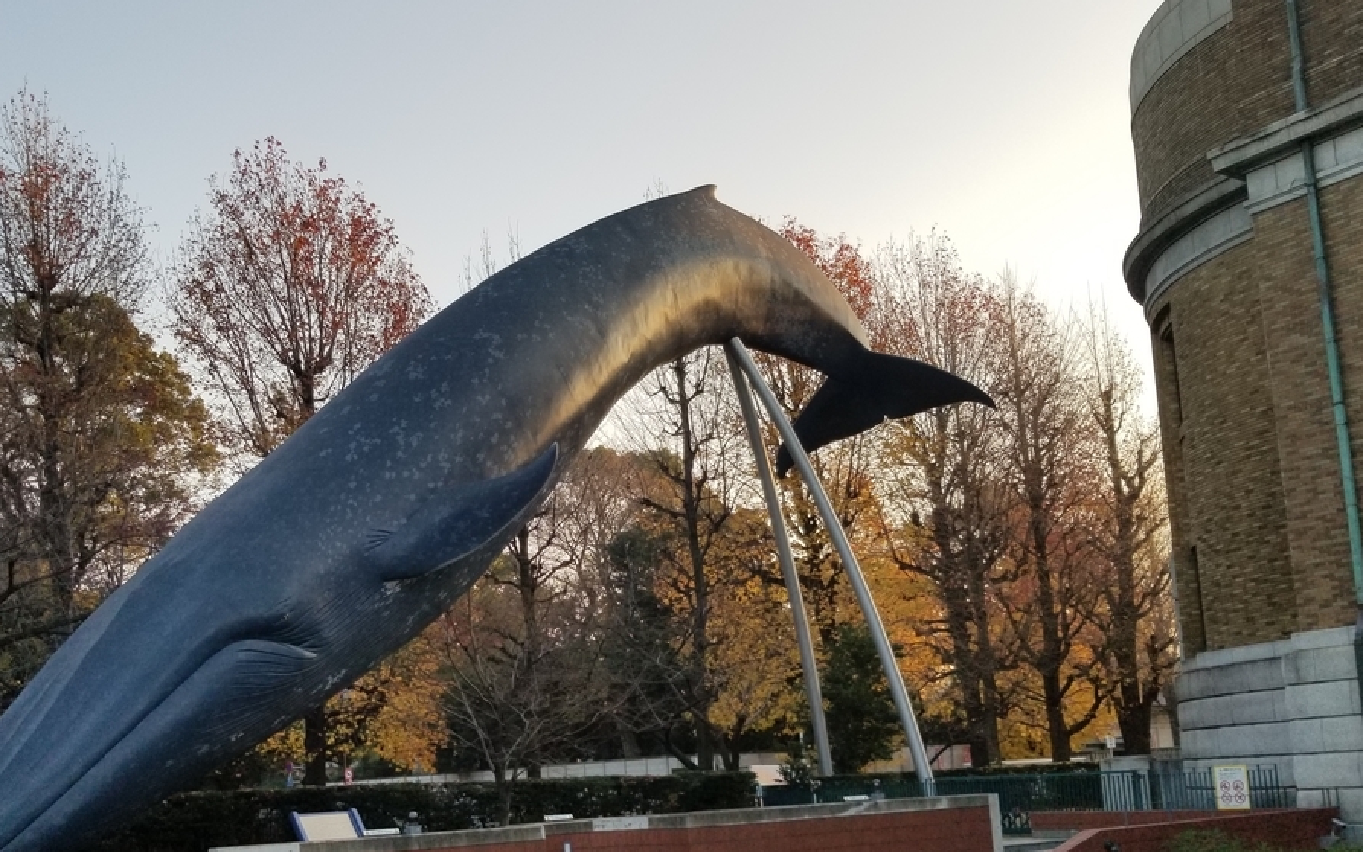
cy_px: 634
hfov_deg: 52.5
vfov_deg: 33.8
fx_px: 1375
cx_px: 576
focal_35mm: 37
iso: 50
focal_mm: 4.25
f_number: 1.7
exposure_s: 1/453
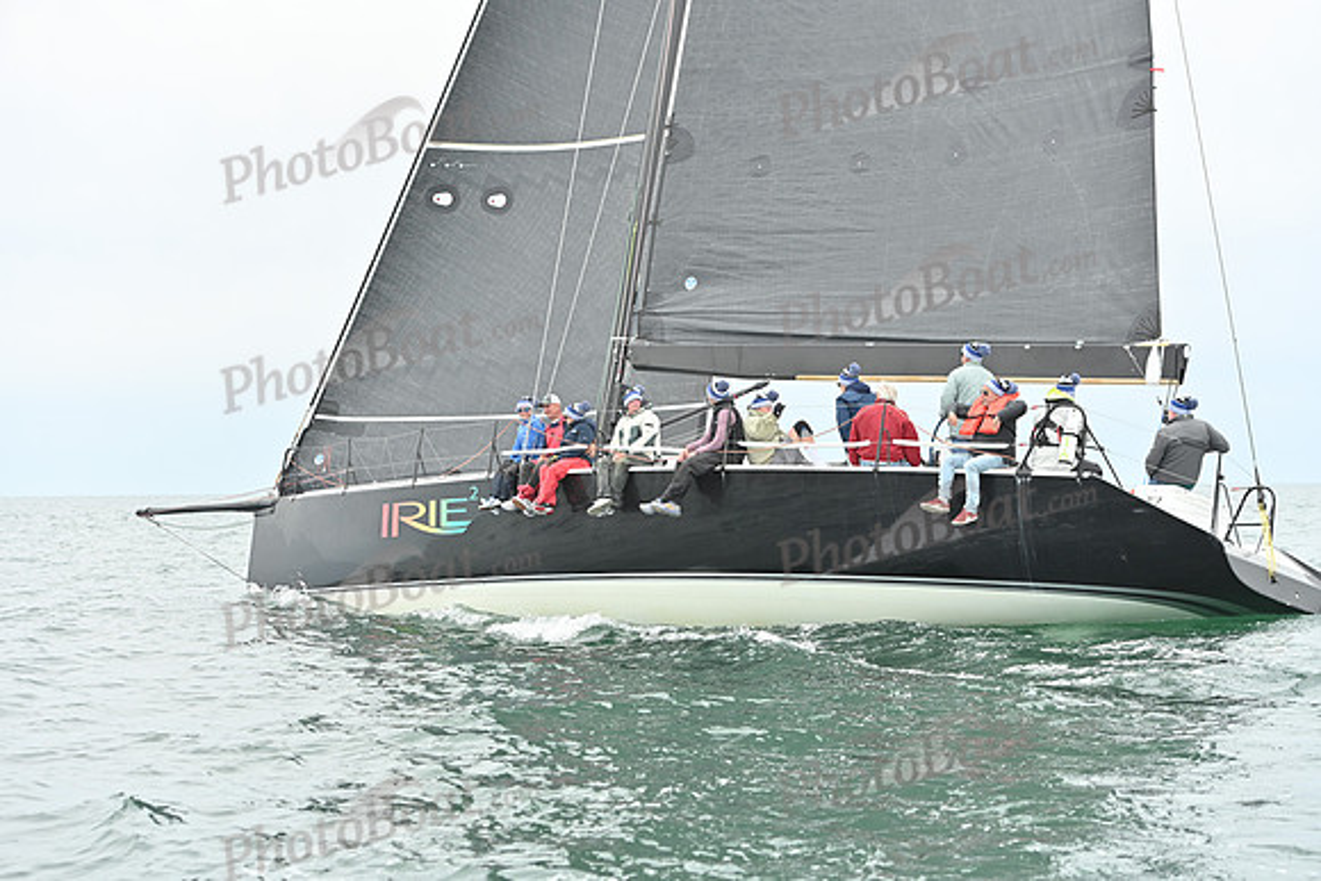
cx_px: 660
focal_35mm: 70
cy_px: 440
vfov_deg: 19.5
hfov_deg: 28.8
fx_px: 2569
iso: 320
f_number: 4
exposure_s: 1/1250
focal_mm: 70
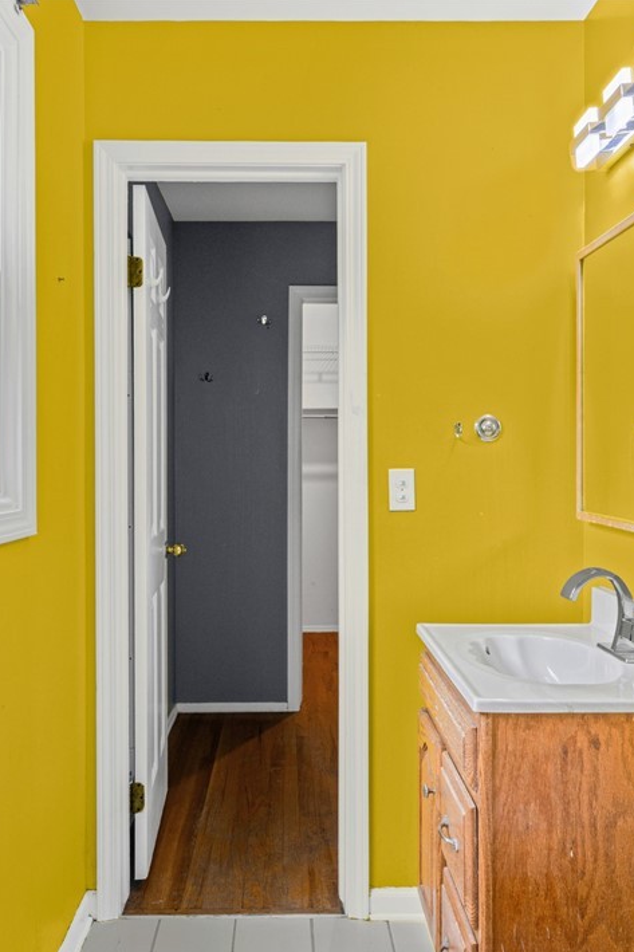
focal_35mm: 26
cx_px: 330
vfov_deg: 69.4
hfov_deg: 49.5
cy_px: 482
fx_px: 687
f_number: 9
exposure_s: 1/5
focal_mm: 17
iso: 250
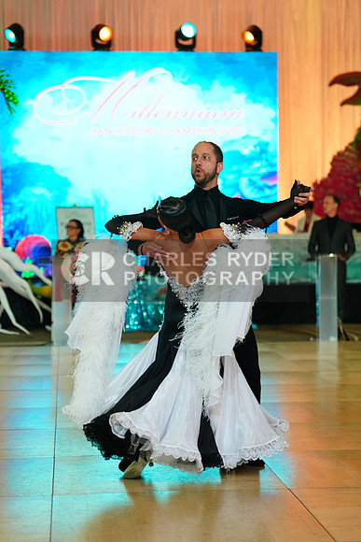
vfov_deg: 23.4
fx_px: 1308
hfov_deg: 15.7
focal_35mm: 87
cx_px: 180
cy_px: 271
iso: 1600
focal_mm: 87
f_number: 2.8
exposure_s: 1/500
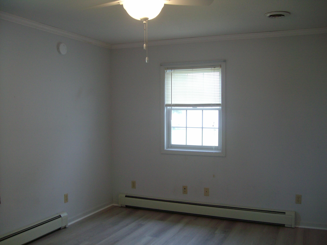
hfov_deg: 52.6
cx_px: 164
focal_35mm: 35
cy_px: 122
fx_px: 331
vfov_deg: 40.7
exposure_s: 1/40
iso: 96
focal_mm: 5.8
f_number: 2.8
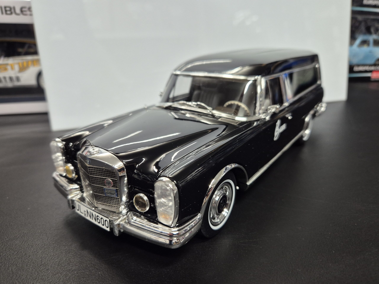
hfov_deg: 73.9
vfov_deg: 58.9
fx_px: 252
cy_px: 142
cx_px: 190
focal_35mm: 23
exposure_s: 1/100
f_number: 1.8
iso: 400
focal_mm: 5.4
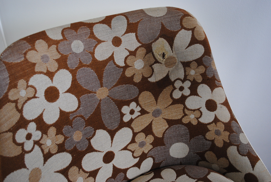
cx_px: 136
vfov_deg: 34.4
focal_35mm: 39
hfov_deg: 49.5
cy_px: 91
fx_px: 294
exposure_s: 1/30
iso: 400
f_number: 4.2
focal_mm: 26
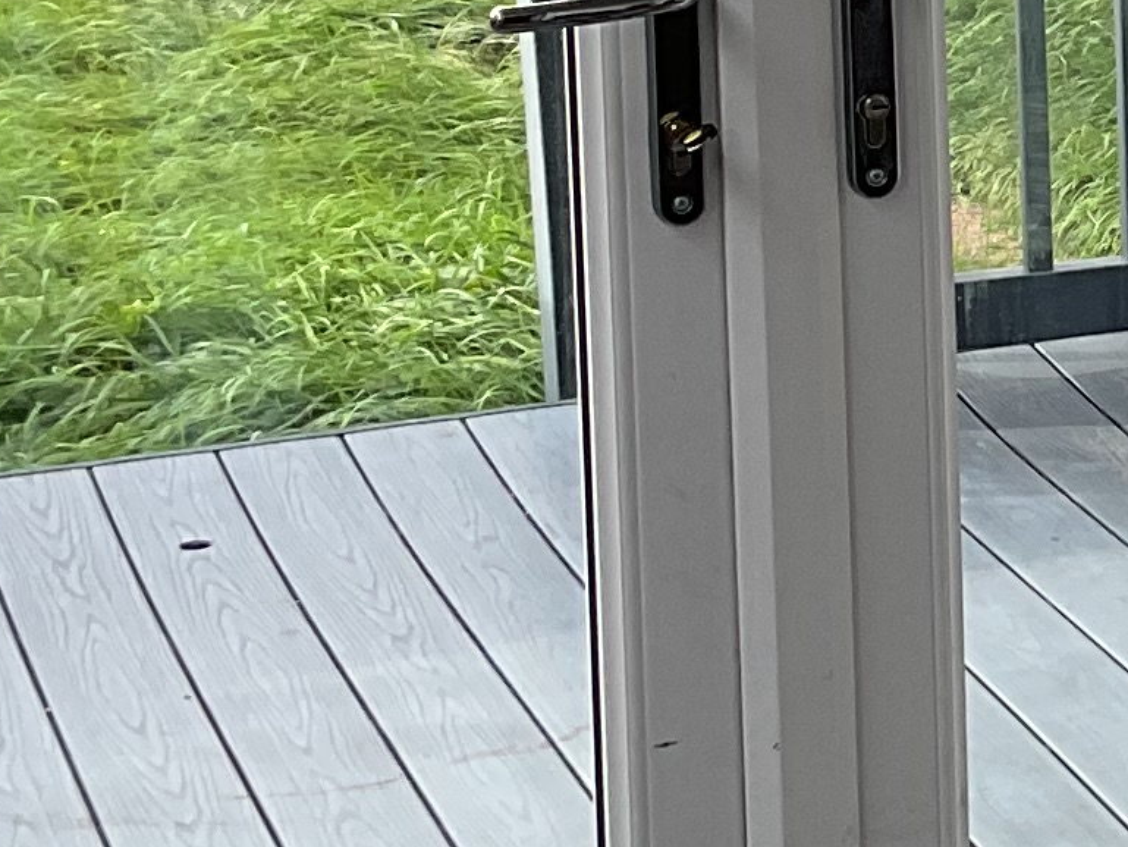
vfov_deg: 9.7
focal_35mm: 152
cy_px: -91
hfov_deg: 12.0
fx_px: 4954
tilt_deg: -10.2
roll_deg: -0.1
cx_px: 1973
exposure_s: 1/256
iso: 16
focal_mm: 3
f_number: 1.8
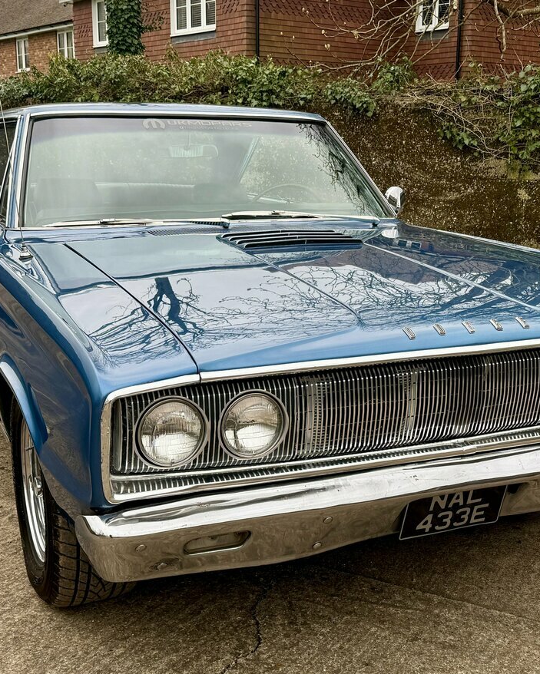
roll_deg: -2.1
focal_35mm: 32
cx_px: 332
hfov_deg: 45.5
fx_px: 639
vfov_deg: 55.6
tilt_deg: -11.0
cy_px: 333
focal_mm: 6.76
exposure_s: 1/412
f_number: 1.78
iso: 80
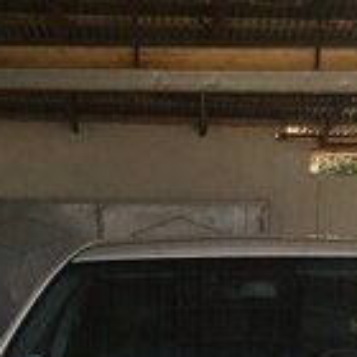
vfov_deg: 17.6
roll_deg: -0.6
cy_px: 490
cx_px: 258
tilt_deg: -12.9
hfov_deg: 19.0
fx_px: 1062
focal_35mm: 91
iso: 25
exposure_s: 1/192
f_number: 2.2
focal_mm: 4.15
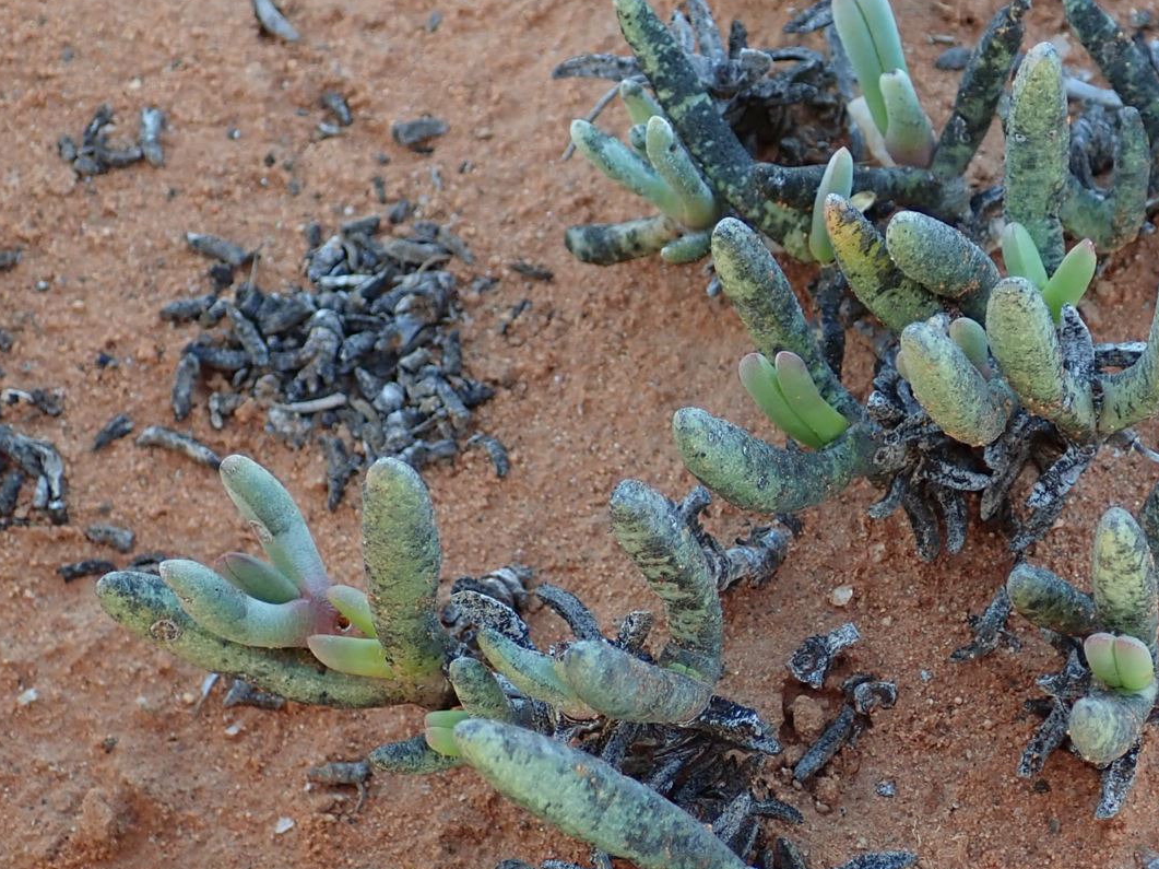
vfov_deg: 22.0
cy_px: 665
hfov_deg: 28.9
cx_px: 896
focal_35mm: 66
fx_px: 2209
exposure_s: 1/60
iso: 125
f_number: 2.6
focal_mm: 6.42
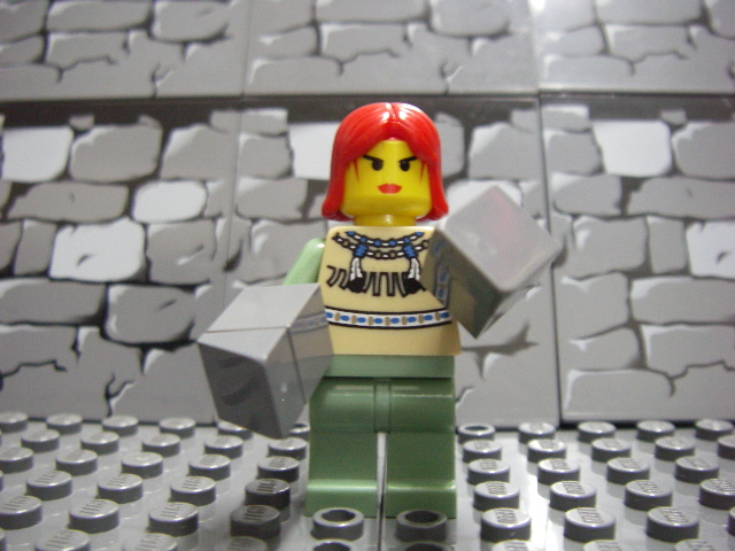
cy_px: 276
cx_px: 368
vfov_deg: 37.7
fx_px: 807
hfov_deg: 49.0
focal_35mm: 38
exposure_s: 1/4
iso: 320
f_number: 3.3
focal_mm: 6.3
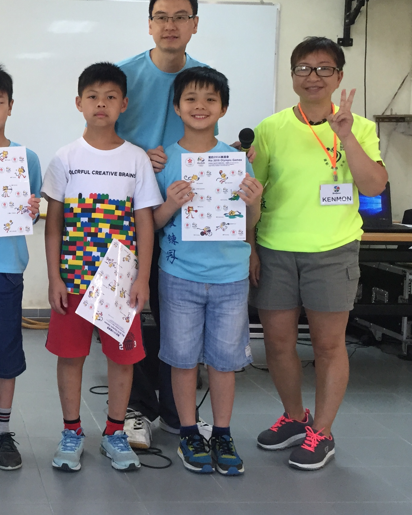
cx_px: -10
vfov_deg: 34.6
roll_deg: -2.9
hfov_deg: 26.5
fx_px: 823
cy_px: 197
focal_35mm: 54
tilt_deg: -4.7
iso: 64
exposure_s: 1/33
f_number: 2.2
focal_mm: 4.15
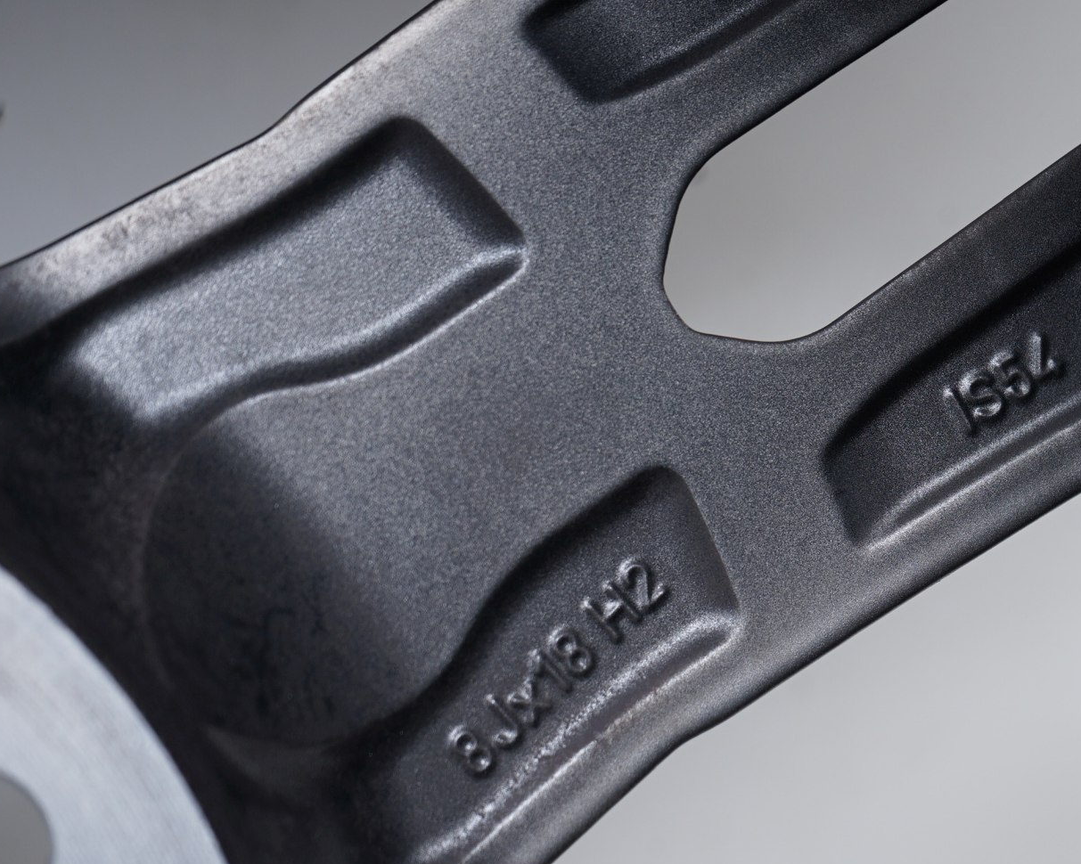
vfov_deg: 16.2
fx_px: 3039
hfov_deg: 20.0
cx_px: 829
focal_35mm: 95
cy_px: 483
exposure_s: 1/125
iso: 250
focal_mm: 64
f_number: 7.1
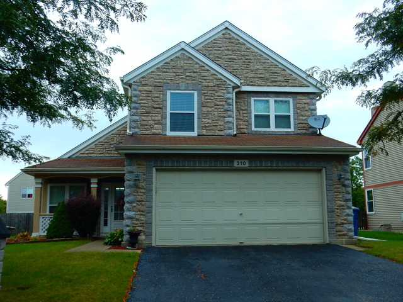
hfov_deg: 51.4
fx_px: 419
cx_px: 202
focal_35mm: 36
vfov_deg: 39.7
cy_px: 151
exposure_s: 1/200
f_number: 4
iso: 125
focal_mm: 6.4
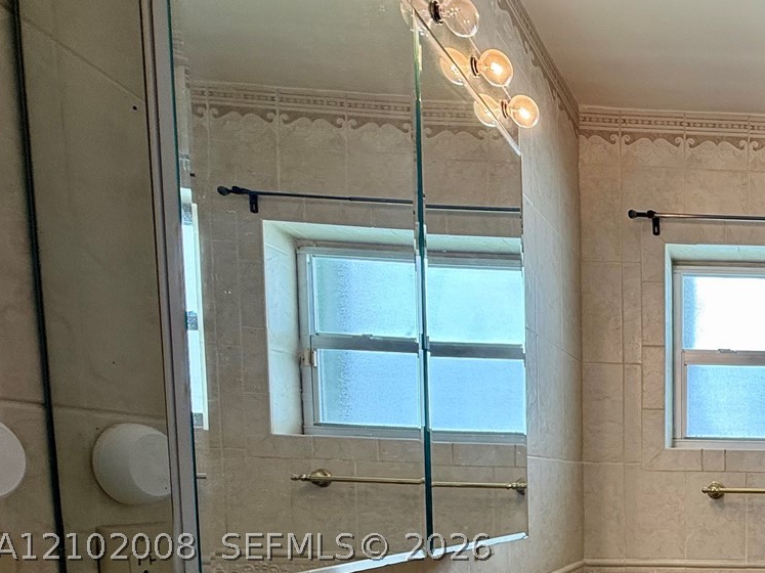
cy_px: 546
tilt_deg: -5.7
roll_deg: -0.9
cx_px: 805
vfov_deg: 41.8
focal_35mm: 30
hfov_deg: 47.1
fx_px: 663
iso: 80
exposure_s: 1/120
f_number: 2.2
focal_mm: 2.22
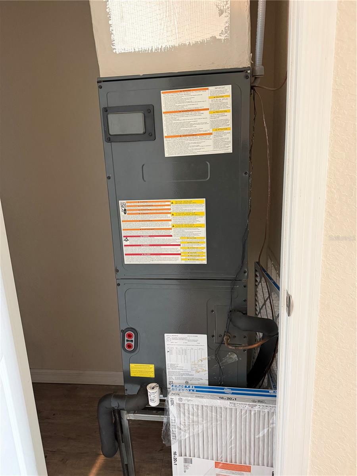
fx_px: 330
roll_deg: +3.0
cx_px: 178
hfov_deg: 56.8
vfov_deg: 71.6
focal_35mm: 24
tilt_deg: -15.0
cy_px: 238
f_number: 1.78
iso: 500
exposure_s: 1/60
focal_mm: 6.76
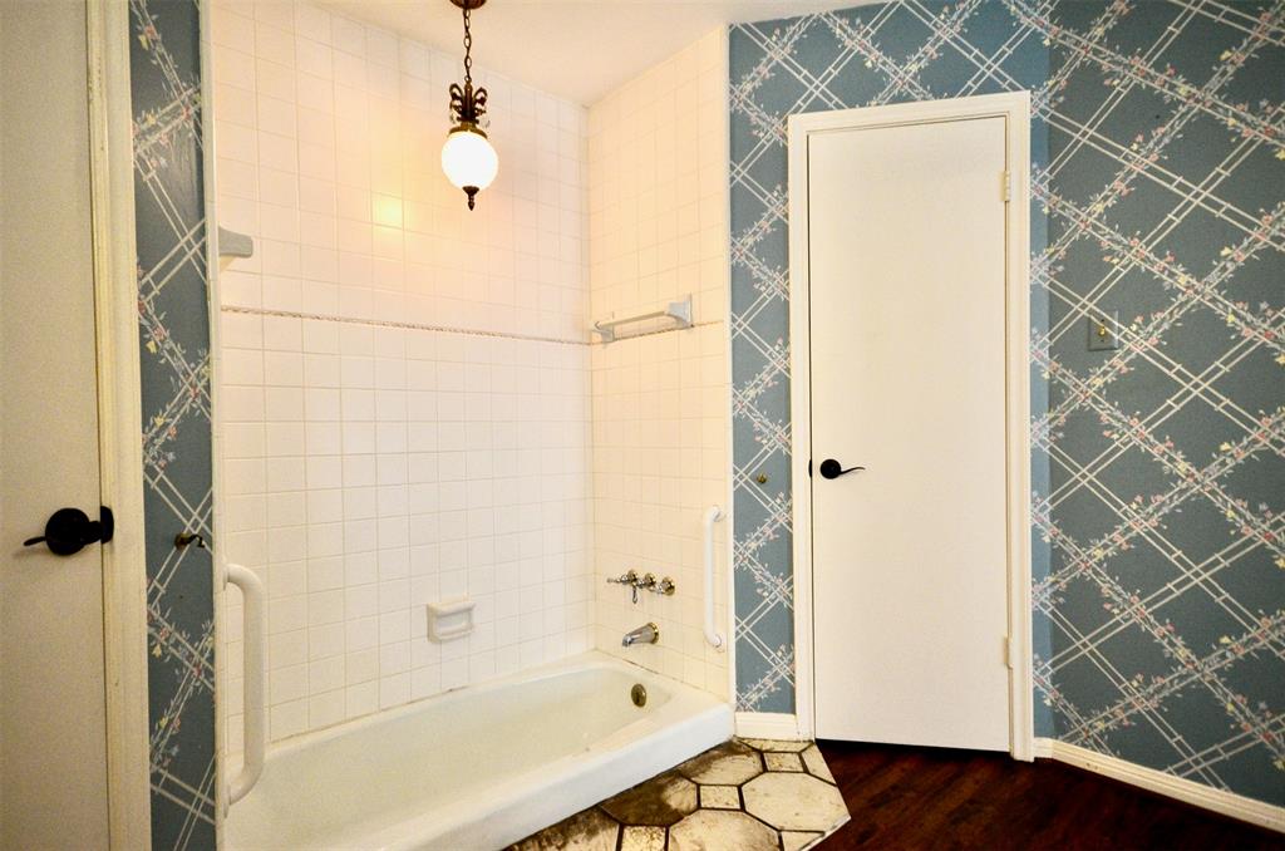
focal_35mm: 20
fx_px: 695
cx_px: 642
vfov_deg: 63.0
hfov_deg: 85.5
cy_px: 426
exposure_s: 1/100
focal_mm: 13
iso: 1250
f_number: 5
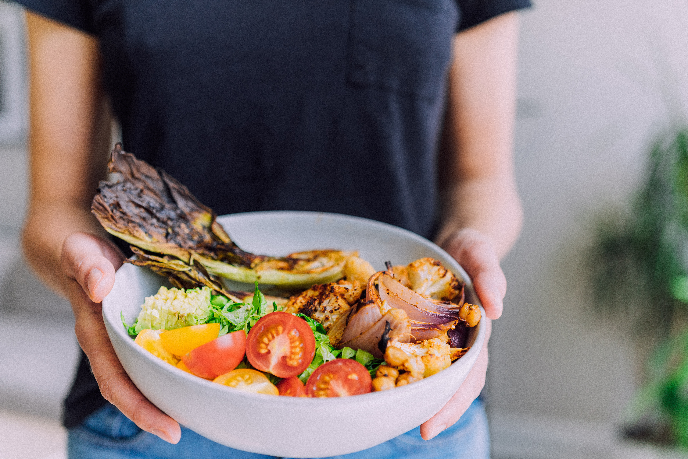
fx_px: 764
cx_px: 344
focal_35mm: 40
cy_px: 230
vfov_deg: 33.4
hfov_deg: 48.5
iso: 100
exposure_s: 1/160
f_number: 2
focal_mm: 40
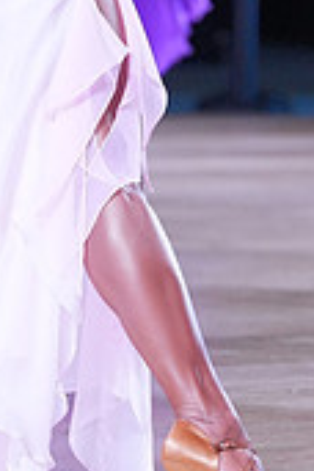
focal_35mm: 610
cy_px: -151
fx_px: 7980
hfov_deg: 2.3
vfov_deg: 3.4
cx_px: -34
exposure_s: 1/400
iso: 4000
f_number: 5.6
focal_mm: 180
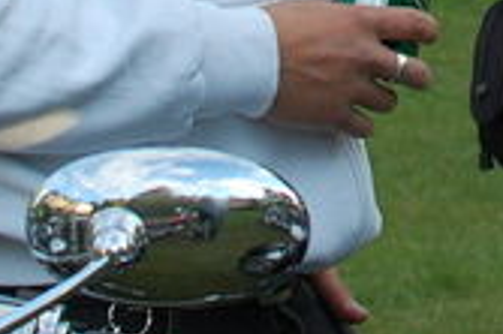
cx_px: 661
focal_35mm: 251
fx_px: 3509
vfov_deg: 5.3
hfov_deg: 8.1
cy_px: -372
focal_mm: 35
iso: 280
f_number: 5.6
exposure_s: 1/125
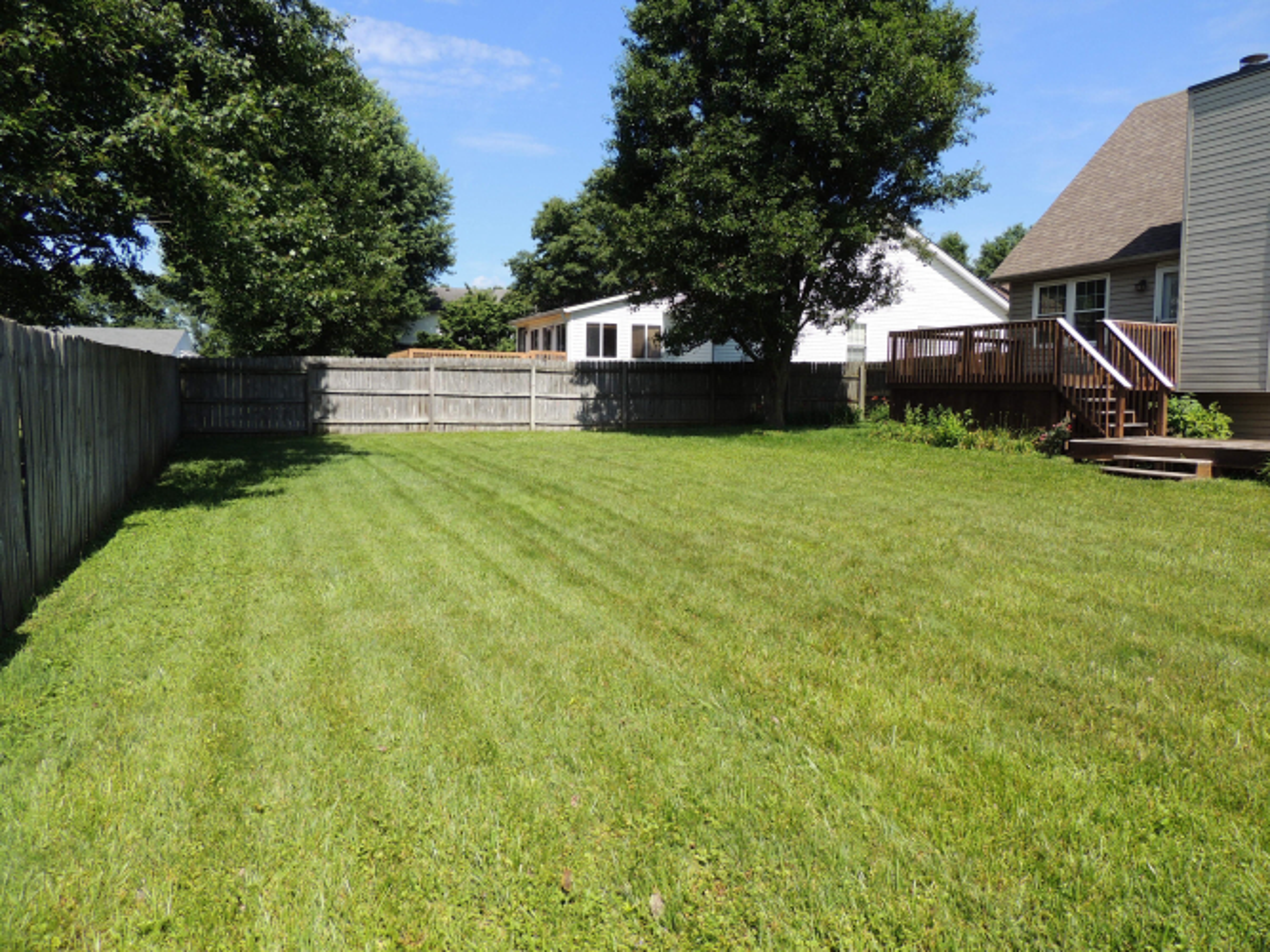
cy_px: 476
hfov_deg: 71.6
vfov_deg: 56.8
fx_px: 880
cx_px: 635
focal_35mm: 24
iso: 100
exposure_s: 1/1000
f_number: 3
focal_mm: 4.3
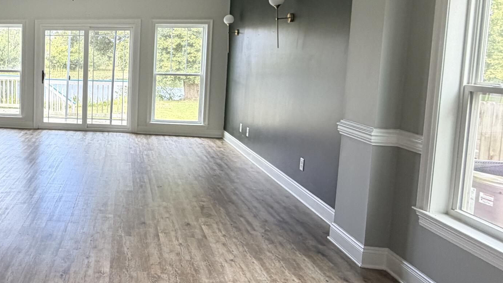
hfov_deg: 51.6
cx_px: 40
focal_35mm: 33
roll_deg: -0.7
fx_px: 440
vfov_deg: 35.3
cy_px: 94
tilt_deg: -5.8
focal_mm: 2.22
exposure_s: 1/121
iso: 160
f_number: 2.2
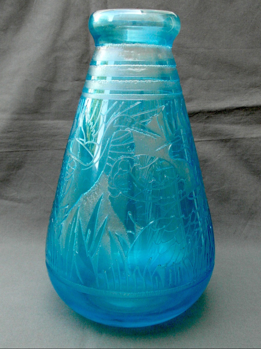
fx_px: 412
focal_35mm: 41
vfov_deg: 45.8
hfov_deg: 35.1
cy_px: 174
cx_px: 130
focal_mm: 6.8
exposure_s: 1/30
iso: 240
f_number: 5.8
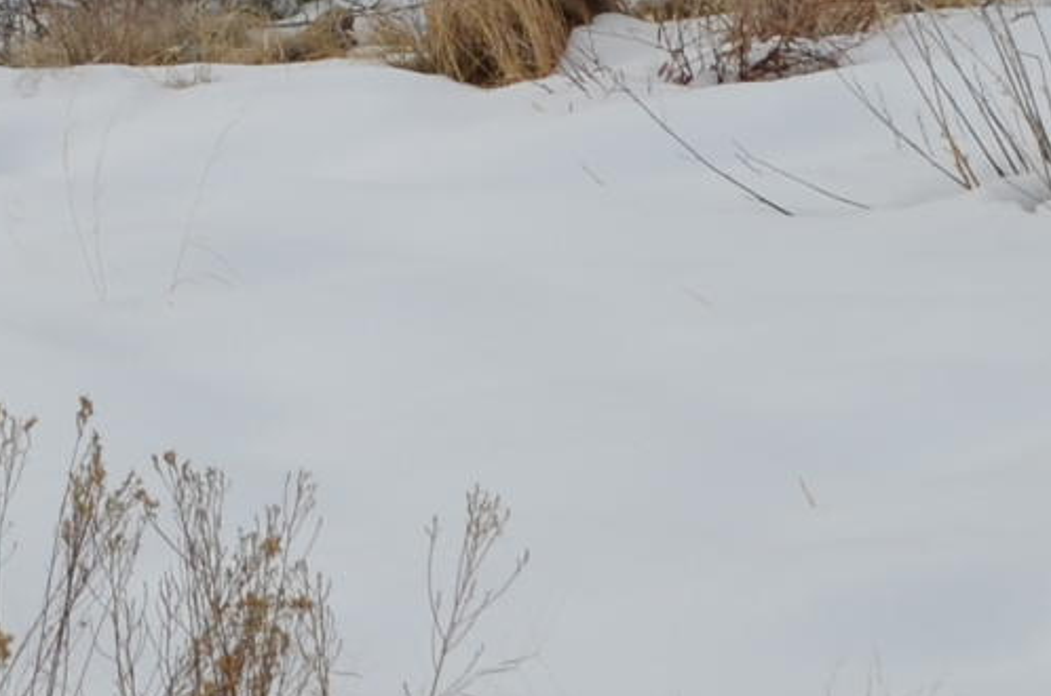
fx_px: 6847
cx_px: -1047
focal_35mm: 235
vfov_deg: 5.6
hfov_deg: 8.3
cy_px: -1062
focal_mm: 26
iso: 100
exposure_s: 1/320
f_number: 9
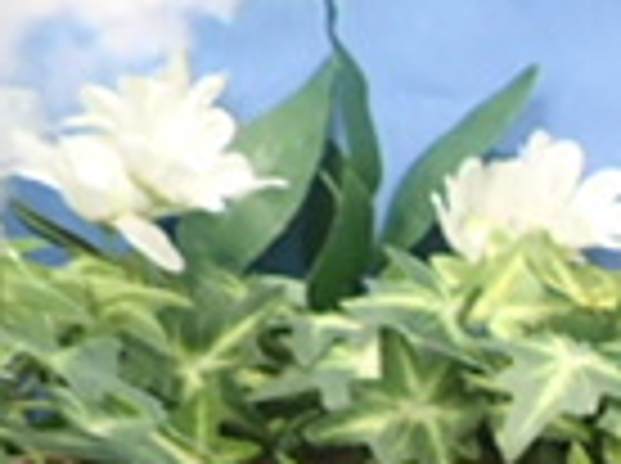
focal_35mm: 116
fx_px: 2077
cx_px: 1341
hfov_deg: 13.7
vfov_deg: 11.7
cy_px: 856
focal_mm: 4.5
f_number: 2
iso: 400
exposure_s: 1/30
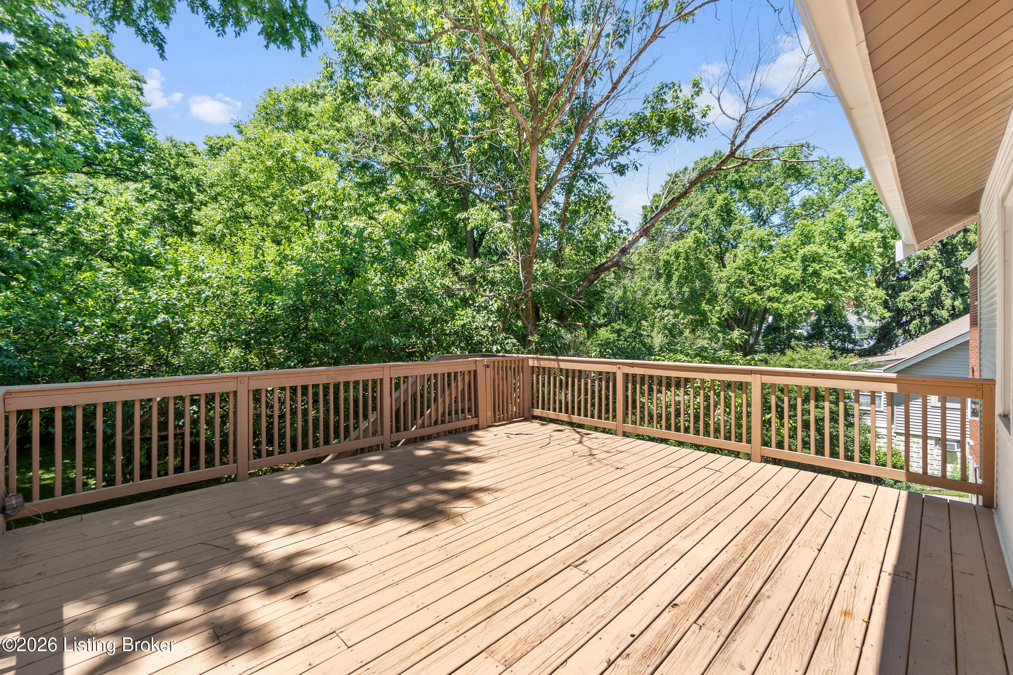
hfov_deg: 100.4
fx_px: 422
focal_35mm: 15
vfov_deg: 77.3
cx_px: 506
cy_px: 338
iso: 400
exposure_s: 1/100
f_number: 8
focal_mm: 10
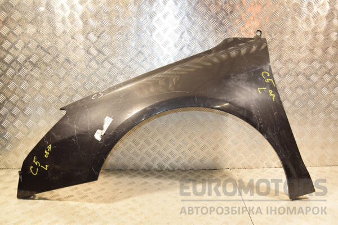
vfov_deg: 41.7
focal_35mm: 32
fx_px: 296
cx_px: 169
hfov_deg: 59.5
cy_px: 112
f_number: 5
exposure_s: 1/200
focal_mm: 21
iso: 800
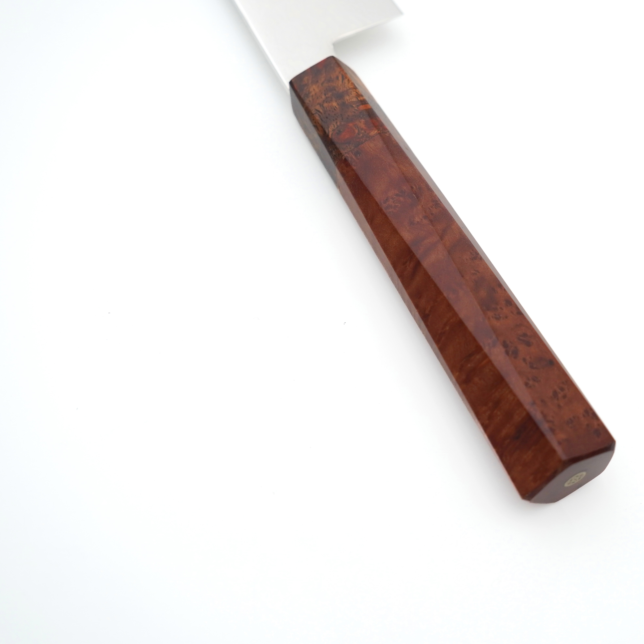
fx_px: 1042
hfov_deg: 34.1
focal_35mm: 50
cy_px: 322
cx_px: 422
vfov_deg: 34.3
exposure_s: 1/160
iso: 320
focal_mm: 25.6
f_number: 4
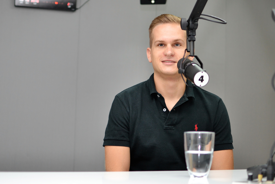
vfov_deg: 25.8
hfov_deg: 37.8
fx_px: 401
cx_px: 138
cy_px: 92
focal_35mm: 52
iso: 400
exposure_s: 1/200
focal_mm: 35
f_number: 1.8
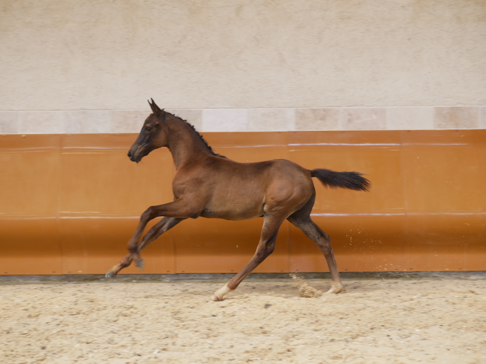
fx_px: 702
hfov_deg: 38.2
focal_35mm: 50
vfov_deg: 29.1
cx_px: 243
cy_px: 182
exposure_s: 1/250
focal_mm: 25
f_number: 2.5
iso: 200
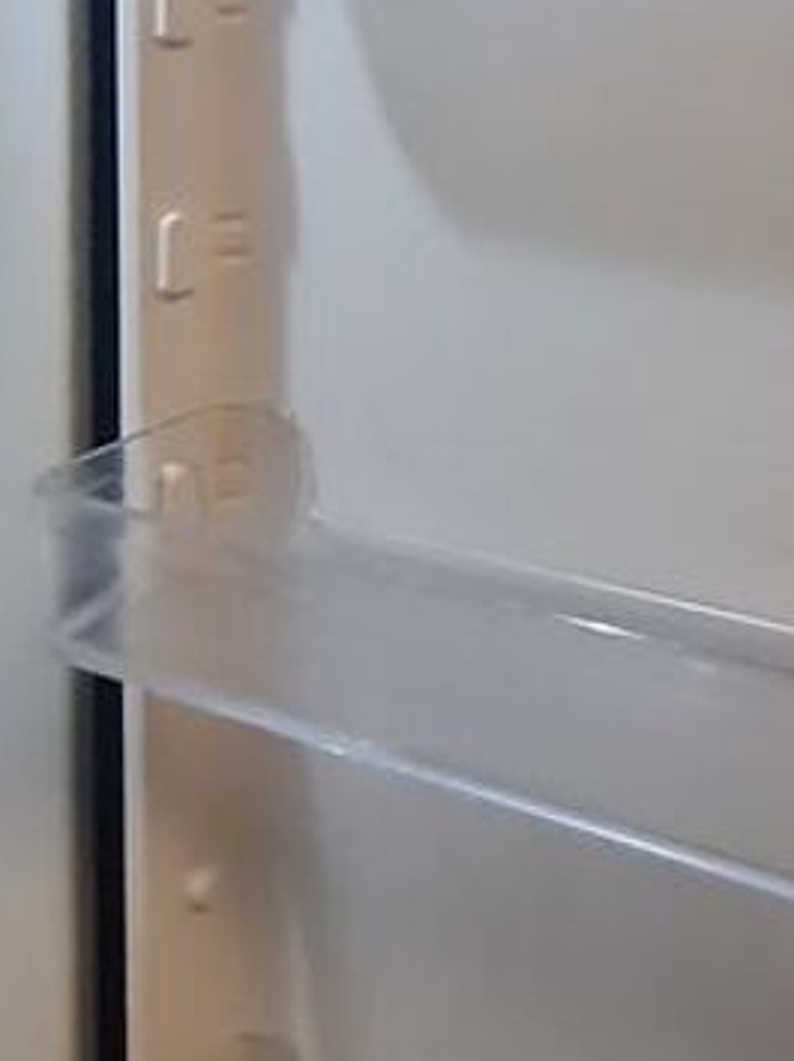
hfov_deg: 28.4
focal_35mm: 49
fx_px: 1500
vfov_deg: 35.8
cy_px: 43
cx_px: 734
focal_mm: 1.74
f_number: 2.2
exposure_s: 1/50
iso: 320
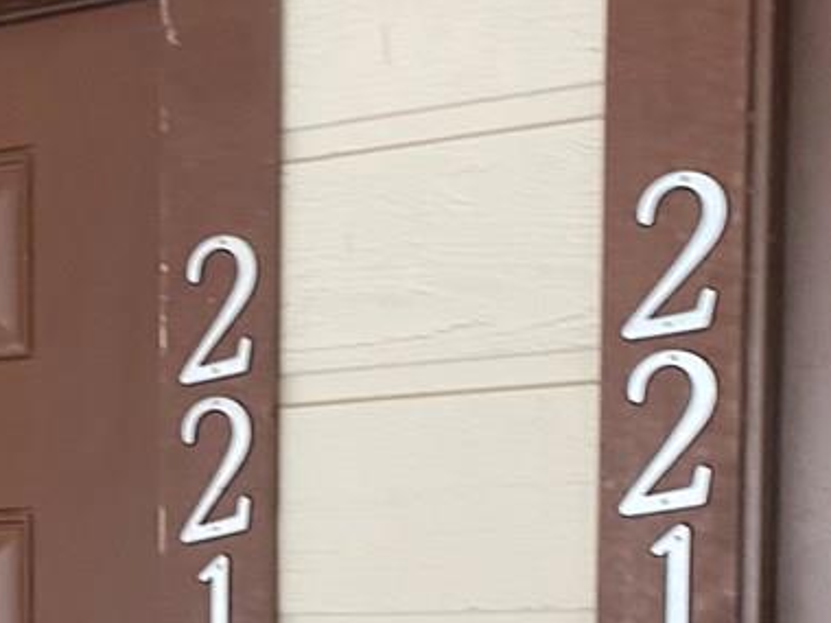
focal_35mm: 70
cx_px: -11
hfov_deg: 26.2
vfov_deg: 19.8
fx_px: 1680
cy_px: 732
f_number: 1.8
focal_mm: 4.25
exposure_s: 1/60
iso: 160
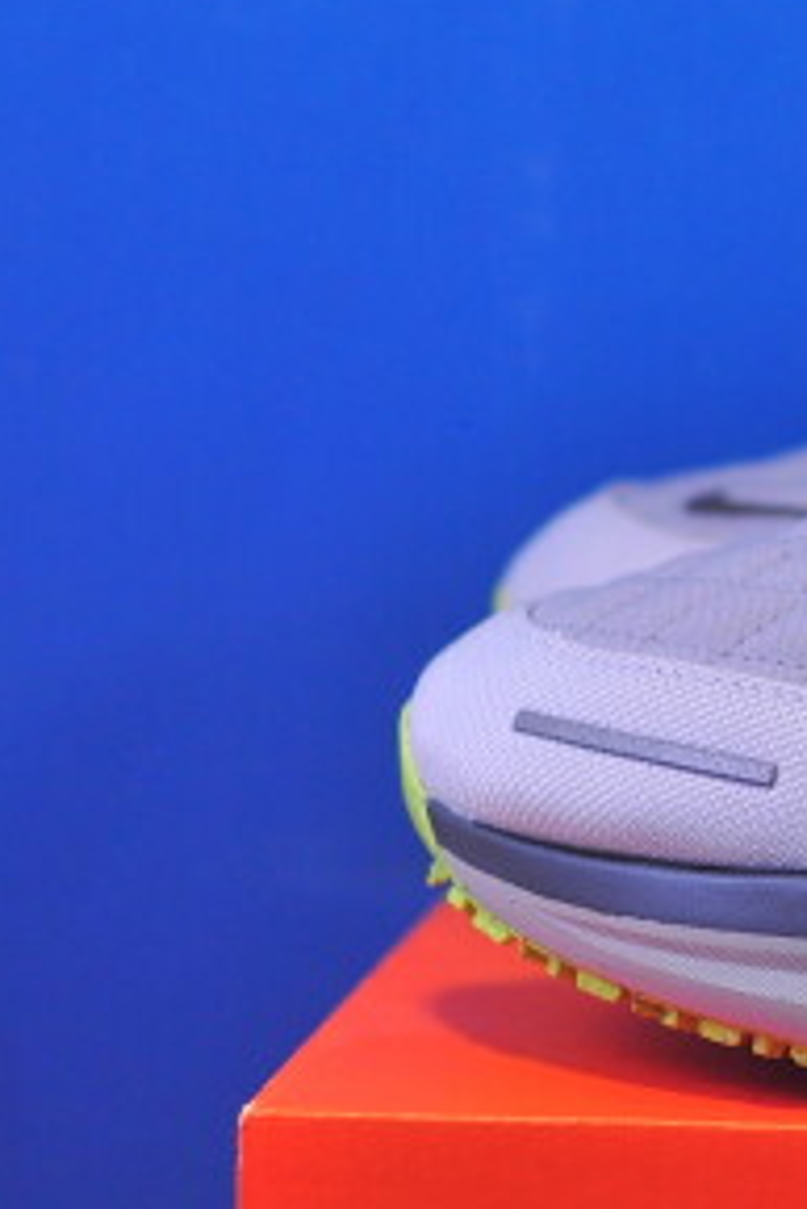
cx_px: 1581
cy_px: 249
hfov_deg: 6.5
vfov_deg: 9.9
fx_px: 6952
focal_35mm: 207
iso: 250
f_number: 2.5
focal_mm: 50
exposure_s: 1/320
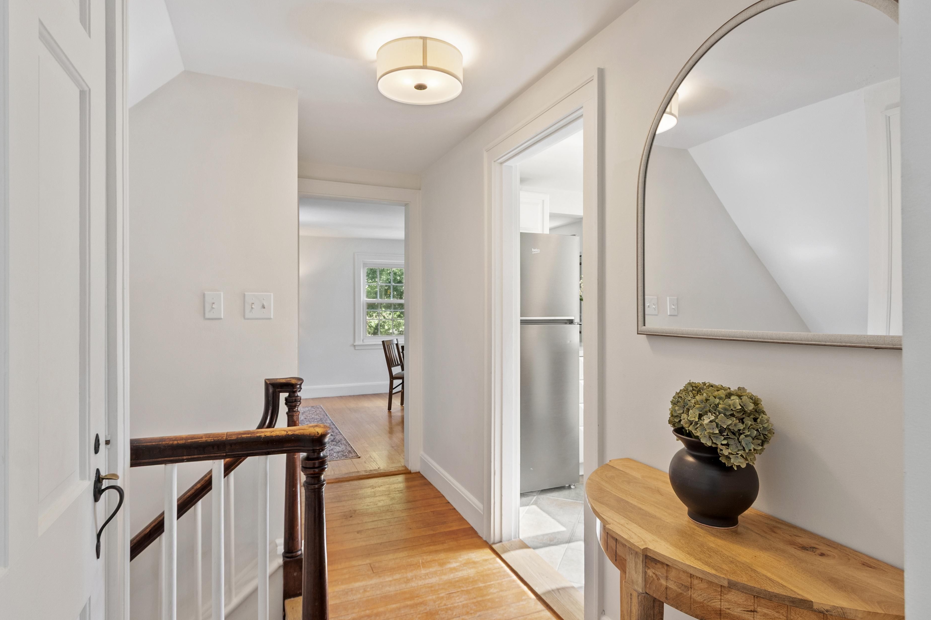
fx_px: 491
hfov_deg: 86.9
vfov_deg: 64.6
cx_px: 474
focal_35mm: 19
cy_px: 306
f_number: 5.6
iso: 320
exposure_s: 1/4
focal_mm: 12
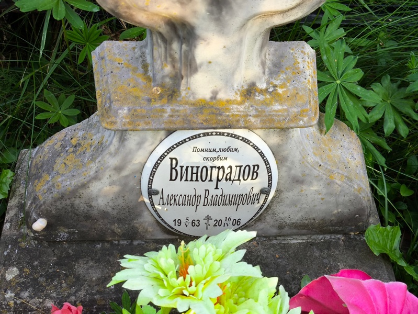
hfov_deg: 38.2
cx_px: 209
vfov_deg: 29.1
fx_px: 604
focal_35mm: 50
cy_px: 157
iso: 80
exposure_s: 1/100
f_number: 1.7
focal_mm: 4.71
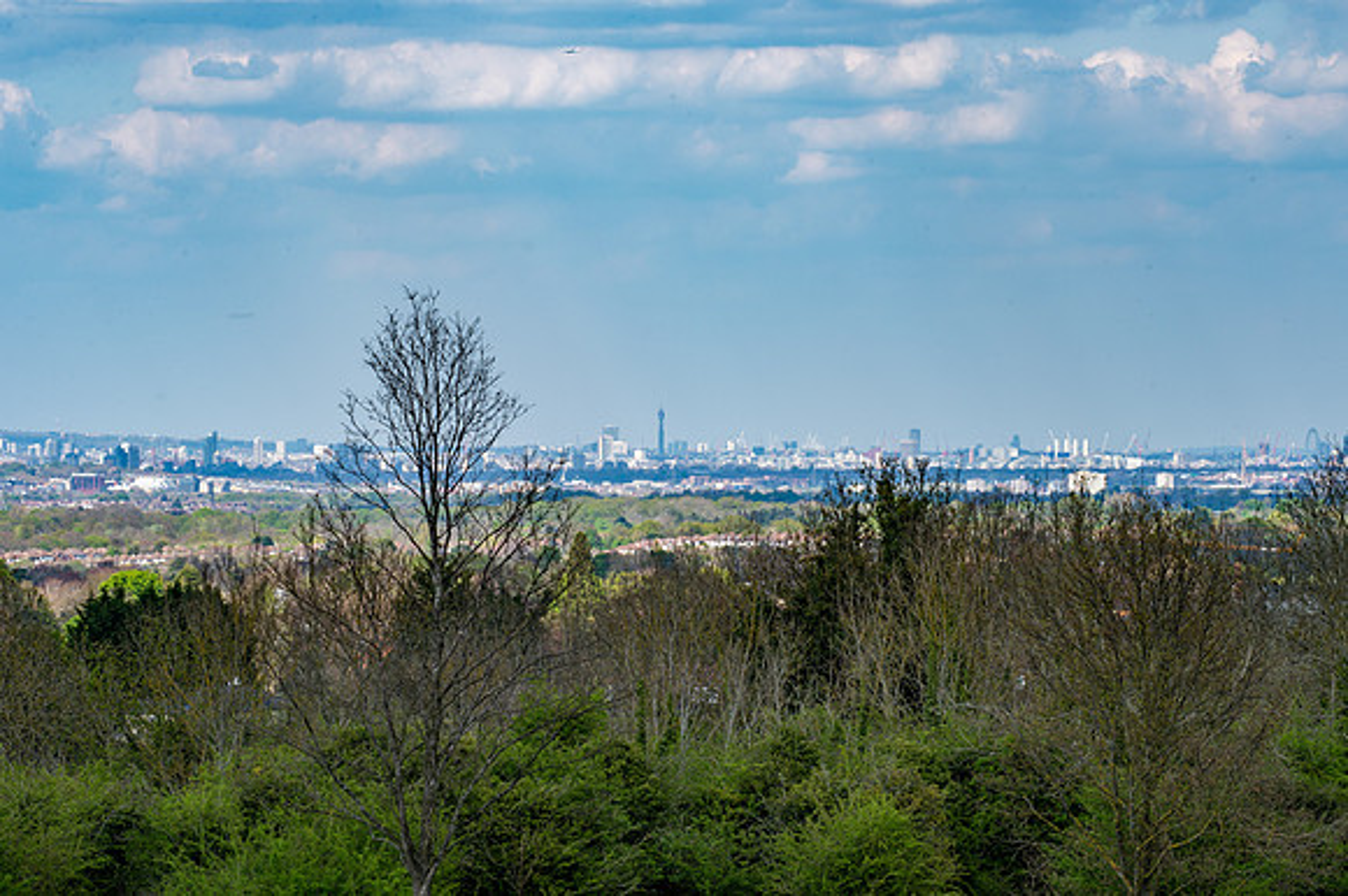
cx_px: 674
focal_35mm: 201
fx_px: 7535
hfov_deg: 10.2
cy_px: 448
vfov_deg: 6.8
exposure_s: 1/100
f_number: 14
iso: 100
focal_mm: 200
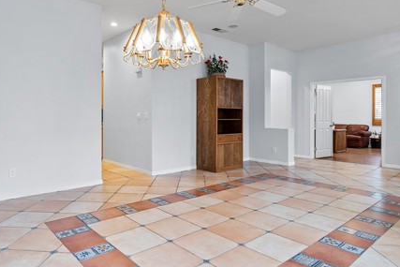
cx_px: 166
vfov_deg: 53.1
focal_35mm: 24
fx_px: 267
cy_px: 122
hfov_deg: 73.1
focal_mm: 16
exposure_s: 1/5
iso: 250
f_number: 6.3
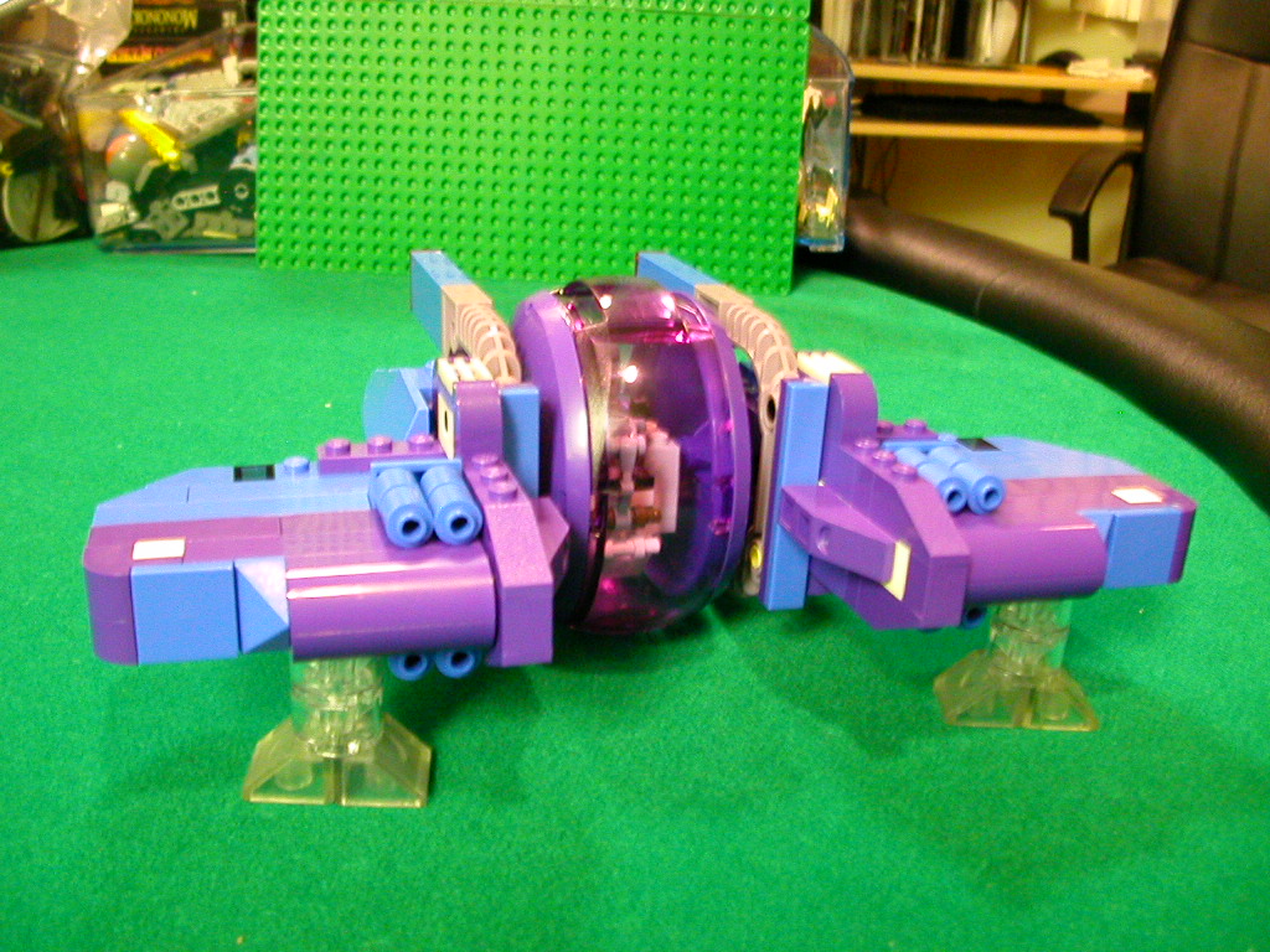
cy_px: 476
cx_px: 635
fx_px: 1357
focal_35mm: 37
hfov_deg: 50.1
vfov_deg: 38.7
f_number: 2.7
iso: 400
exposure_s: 1/3.5
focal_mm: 5.6
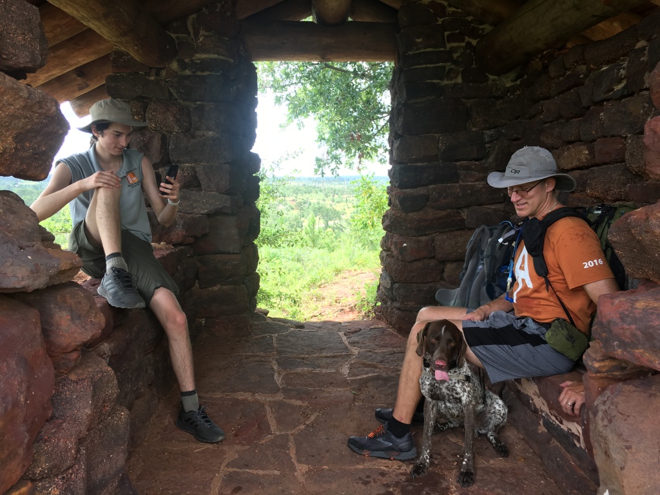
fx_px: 553
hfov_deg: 61.7
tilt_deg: -6.3
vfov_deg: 48.2
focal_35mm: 29
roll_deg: -0.7
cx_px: 330
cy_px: 248
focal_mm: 4.15
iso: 25
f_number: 2.2
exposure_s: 1/120
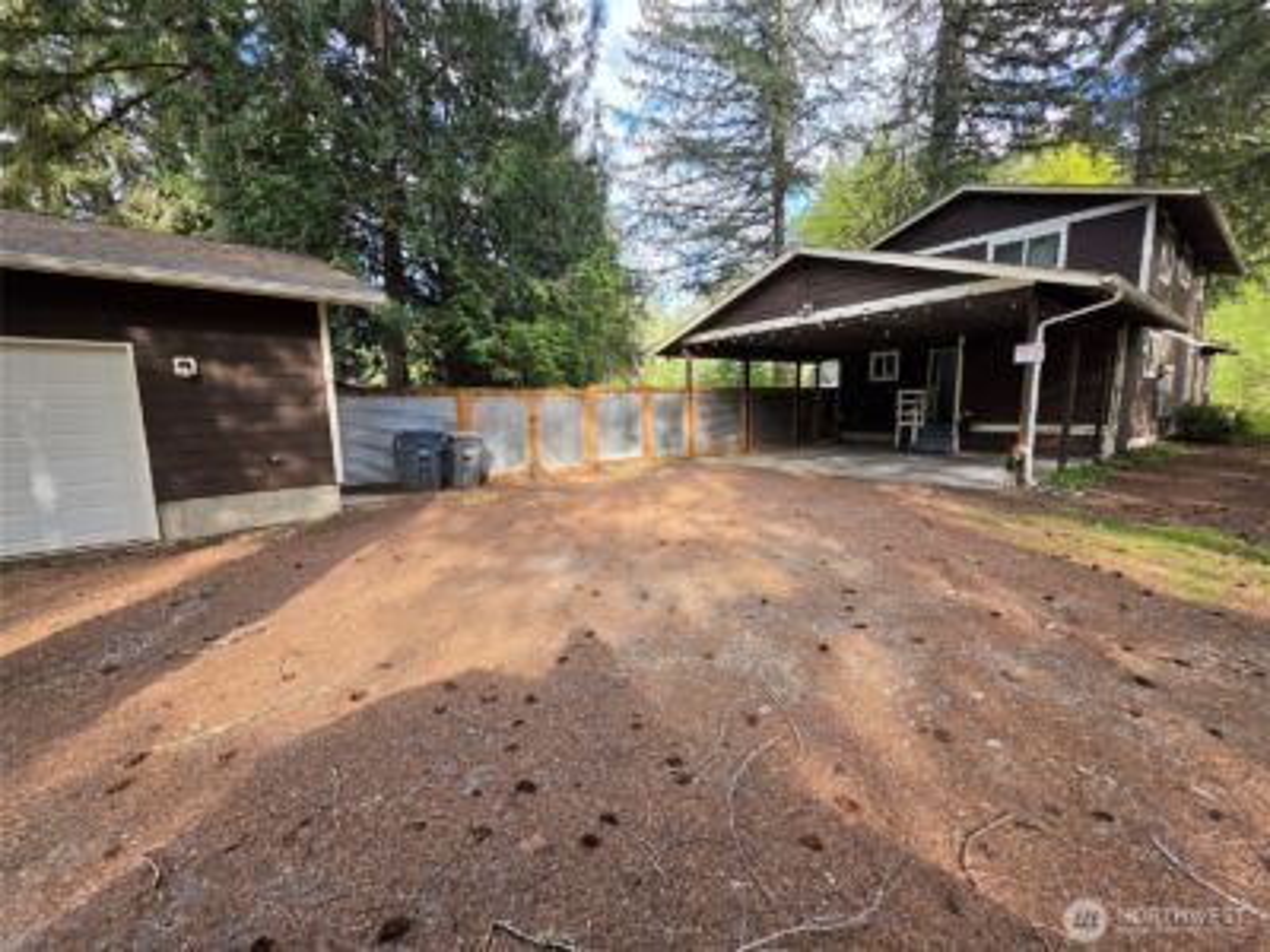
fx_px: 477
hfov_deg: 106.2
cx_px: 635
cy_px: 476
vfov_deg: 89.9
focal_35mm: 13
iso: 32
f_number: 1.9
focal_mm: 2.2
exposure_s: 1/266
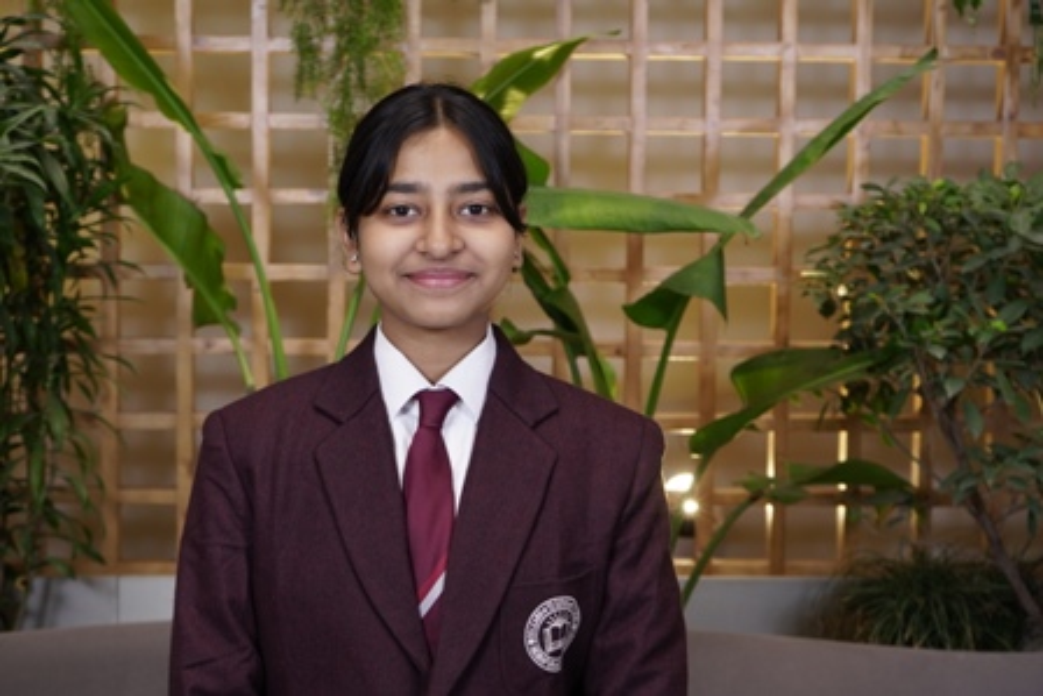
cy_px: 348
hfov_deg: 32.9
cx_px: 522
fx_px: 1768
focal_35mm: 61
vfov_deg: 22.3
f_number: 4.5
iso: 320
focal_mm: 41
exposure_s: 1/80
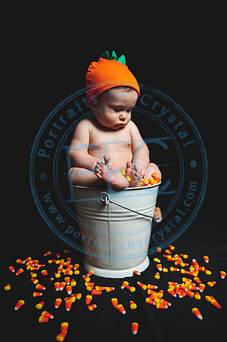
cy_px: 171
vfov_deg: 73.8
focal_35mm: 24
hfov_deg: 53.0
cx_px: 114
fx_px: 228
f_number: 2.8
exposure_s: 1/200
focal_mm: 24
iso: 200
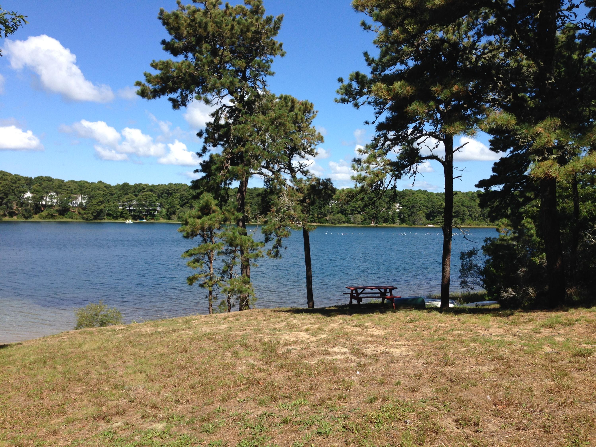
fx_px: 568
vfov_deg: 42.9
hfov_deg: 55.4
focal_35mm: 33
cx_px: 298
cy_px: 224
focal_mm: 4.12
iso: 50
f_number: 2.4
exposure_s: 1/1355
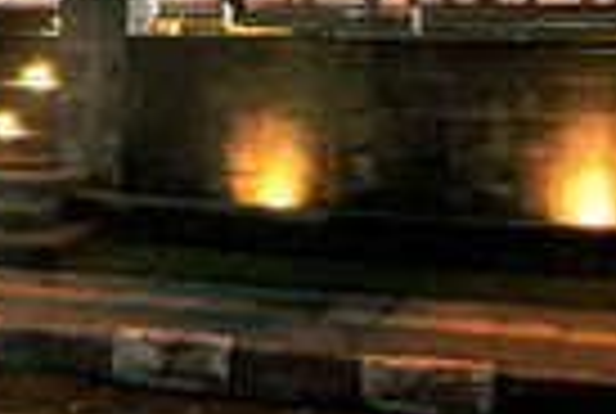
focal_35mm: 79
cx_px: -13
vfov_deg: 15.2
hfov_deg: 24.4
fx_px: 1355
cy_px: -320
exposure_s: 1/2
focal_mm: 12
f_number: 8
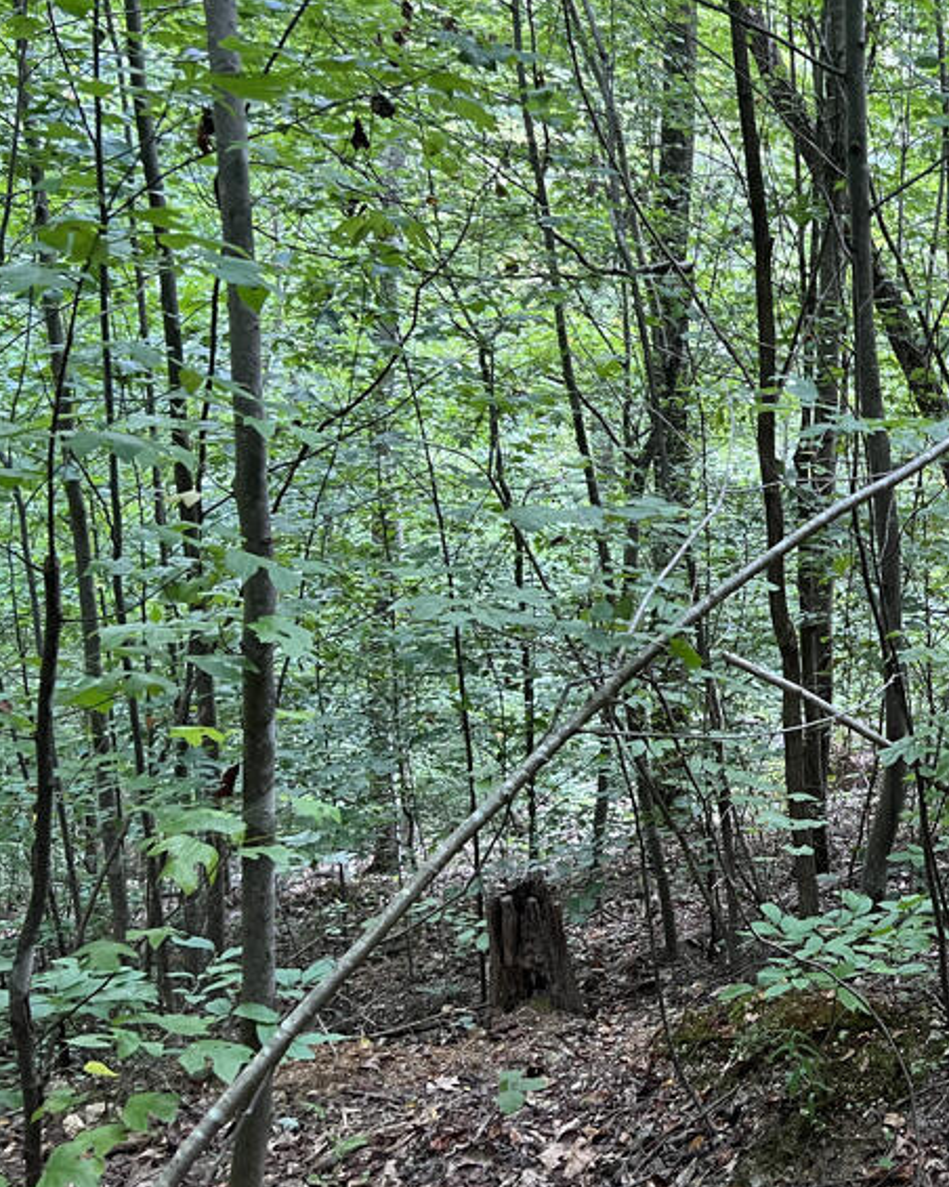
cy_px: 519
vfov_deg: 40.3
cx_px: 953
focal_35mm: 46
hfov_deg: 30.4
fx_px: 1615
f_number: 1.5
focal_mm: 5.7
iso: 125
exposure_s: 1/95
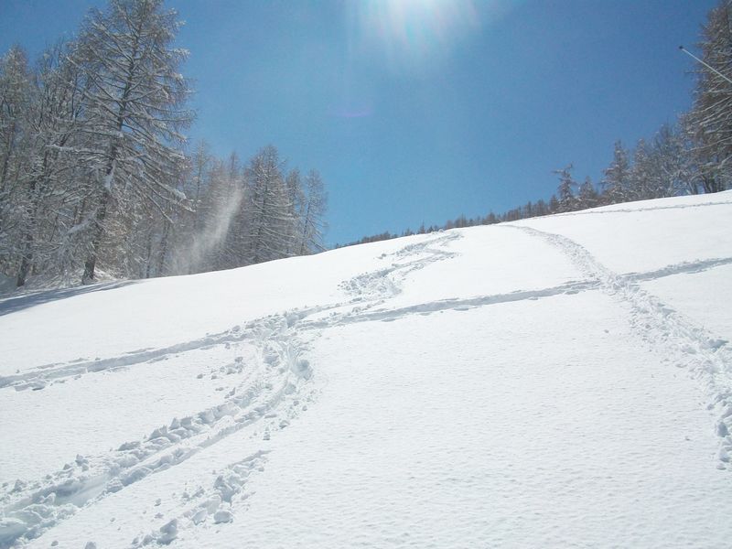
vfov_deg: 41.8
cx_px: 366
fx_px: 719
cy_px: 274
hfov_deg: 54.0
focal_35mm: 34
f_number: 5.5
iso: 80
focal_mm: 5.7
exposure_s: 1/1401
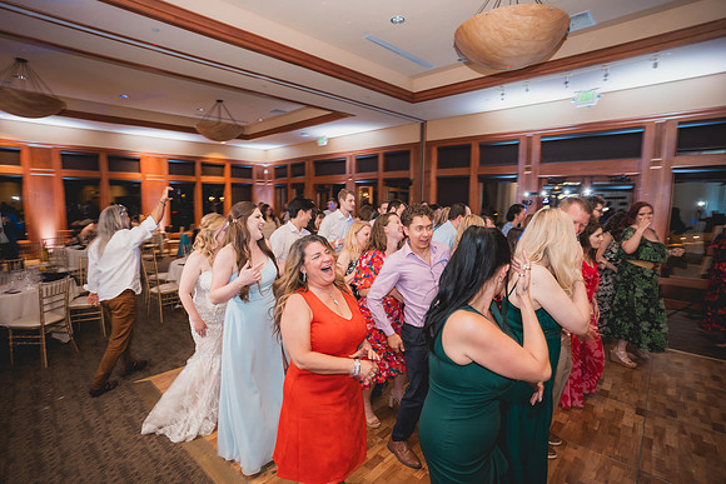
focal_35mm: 17
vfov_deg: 70.5
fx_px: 343
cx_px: 363
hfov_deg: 93.3
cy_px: 242
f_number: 2.8
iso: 1000
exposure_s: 1/20
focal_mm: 17
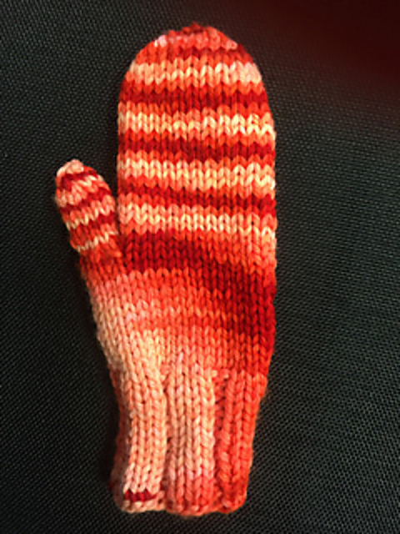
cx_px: 200
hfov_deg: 48.2
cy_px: 267
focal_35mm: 29
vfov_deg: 61.7
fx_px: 447
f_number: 2.2
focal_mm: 4.15
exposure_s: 1/15
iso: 50
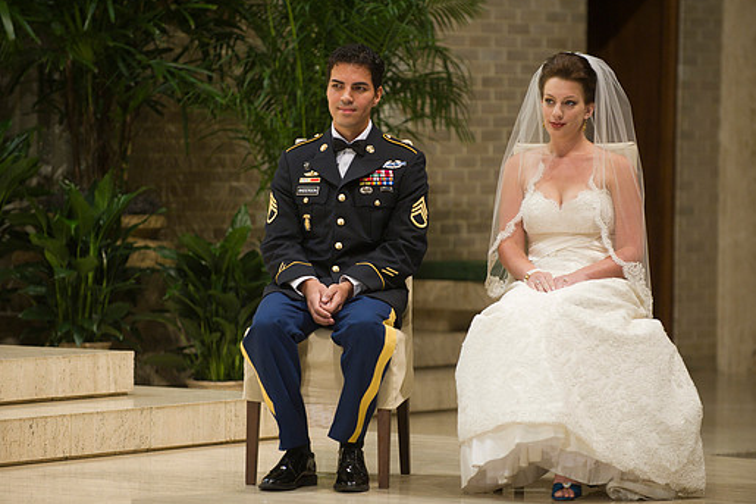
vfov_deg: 7.0
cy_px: 262
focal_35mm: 197
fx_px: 4135
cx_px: 379
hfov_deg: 10.4
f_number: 2.8
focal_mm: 175
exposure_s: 1/50
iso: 800
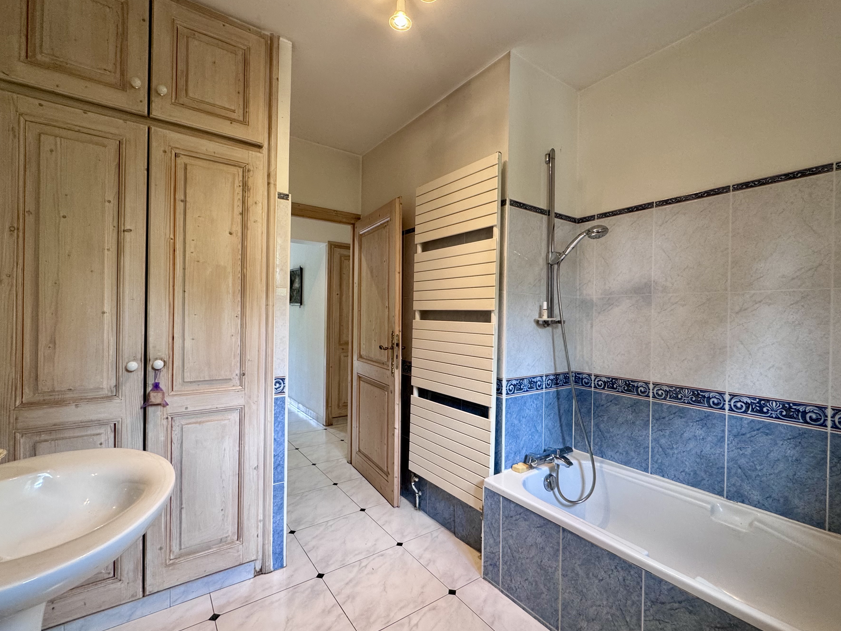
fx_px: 389
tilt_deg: -0.3
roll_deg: -0.6
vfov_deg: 78.1
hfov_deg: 94.5
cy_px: 319
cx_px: 426
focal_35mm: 16
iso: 160
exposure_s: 1/50
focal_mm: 2.22
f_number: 2.2
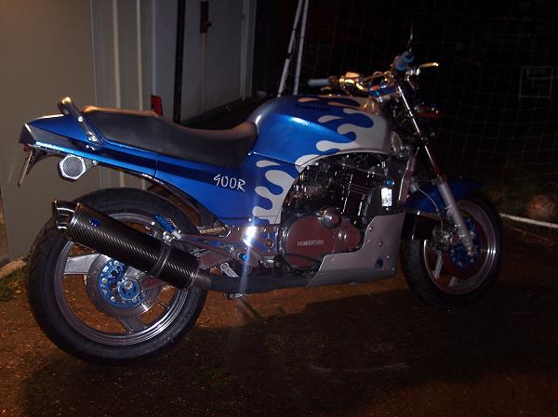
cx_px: 279
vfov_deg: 37.7
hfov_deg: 49.0
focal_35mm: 38
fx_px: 612
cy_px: 208
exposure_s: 1/30
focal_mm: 8
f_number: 2.8
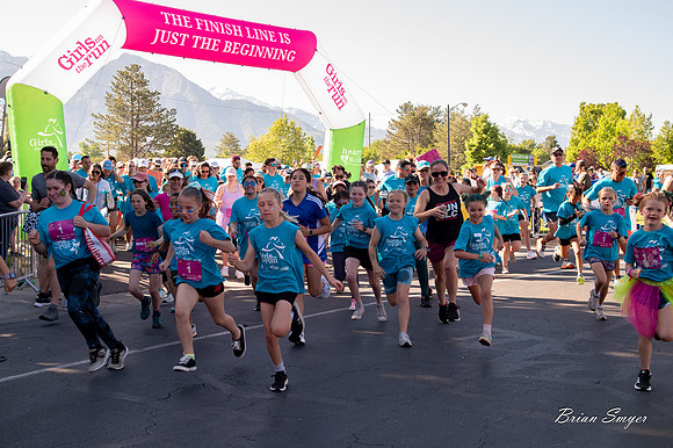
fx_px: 983
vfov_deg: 25.7
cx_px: 310
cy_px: 237
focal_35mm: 53
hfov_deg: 37.8
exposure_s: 1/320
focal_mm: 48
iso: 800
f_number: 8
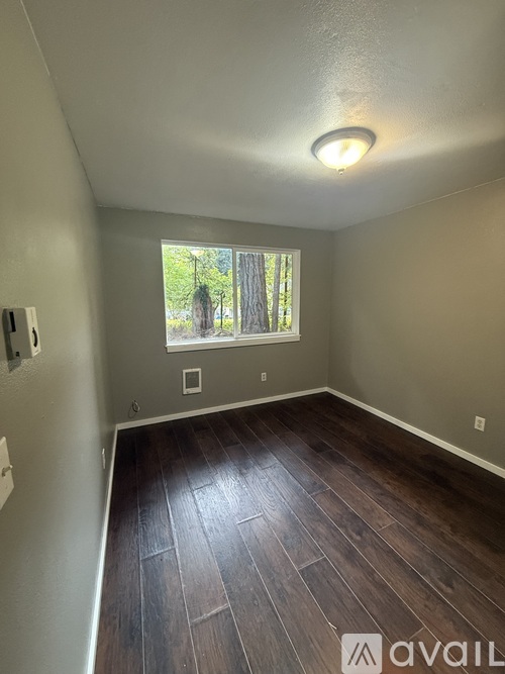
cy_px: 337
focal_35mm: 14
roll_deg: -0.2
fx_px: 272
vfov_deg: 102.1
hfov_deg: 85.7
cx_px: 252
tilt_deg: -8.1
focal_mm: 2.22
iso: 500
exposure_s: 1/60
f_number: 2.2
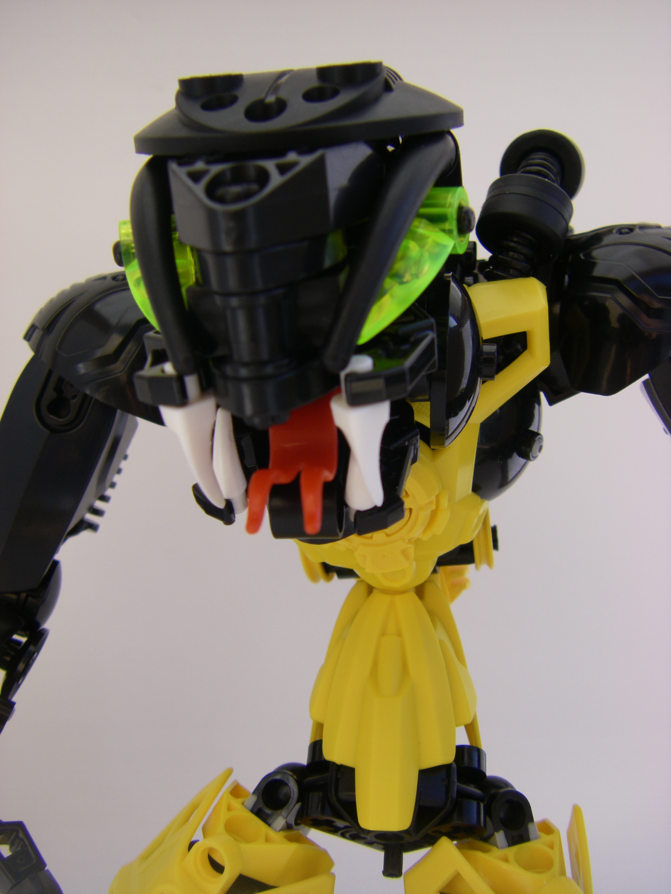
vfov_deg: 49.0
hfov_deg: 37.7
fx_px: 982
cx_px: 336
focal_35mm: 38
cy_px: 447
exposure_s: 1/250
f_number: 3.5
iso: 64
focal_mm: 6.3
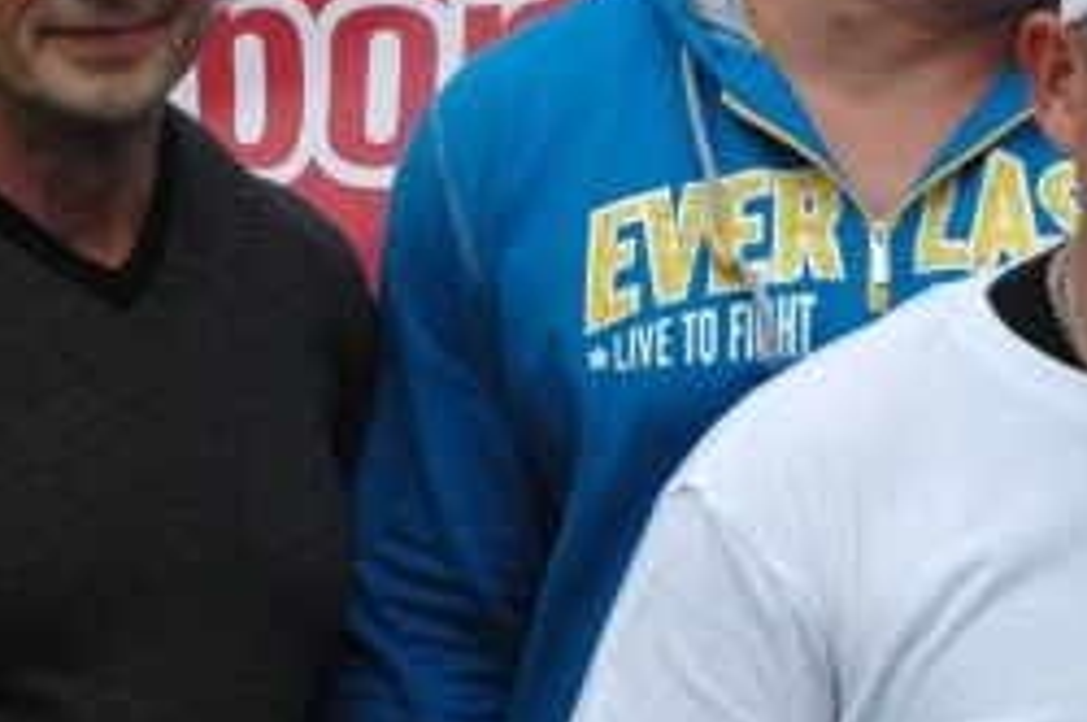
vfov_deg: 6.2
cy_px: 220
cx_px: 130
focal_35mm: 221
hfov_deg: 9.3
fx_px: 6664
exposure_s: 1/250
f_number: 9
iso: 500
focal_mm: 46
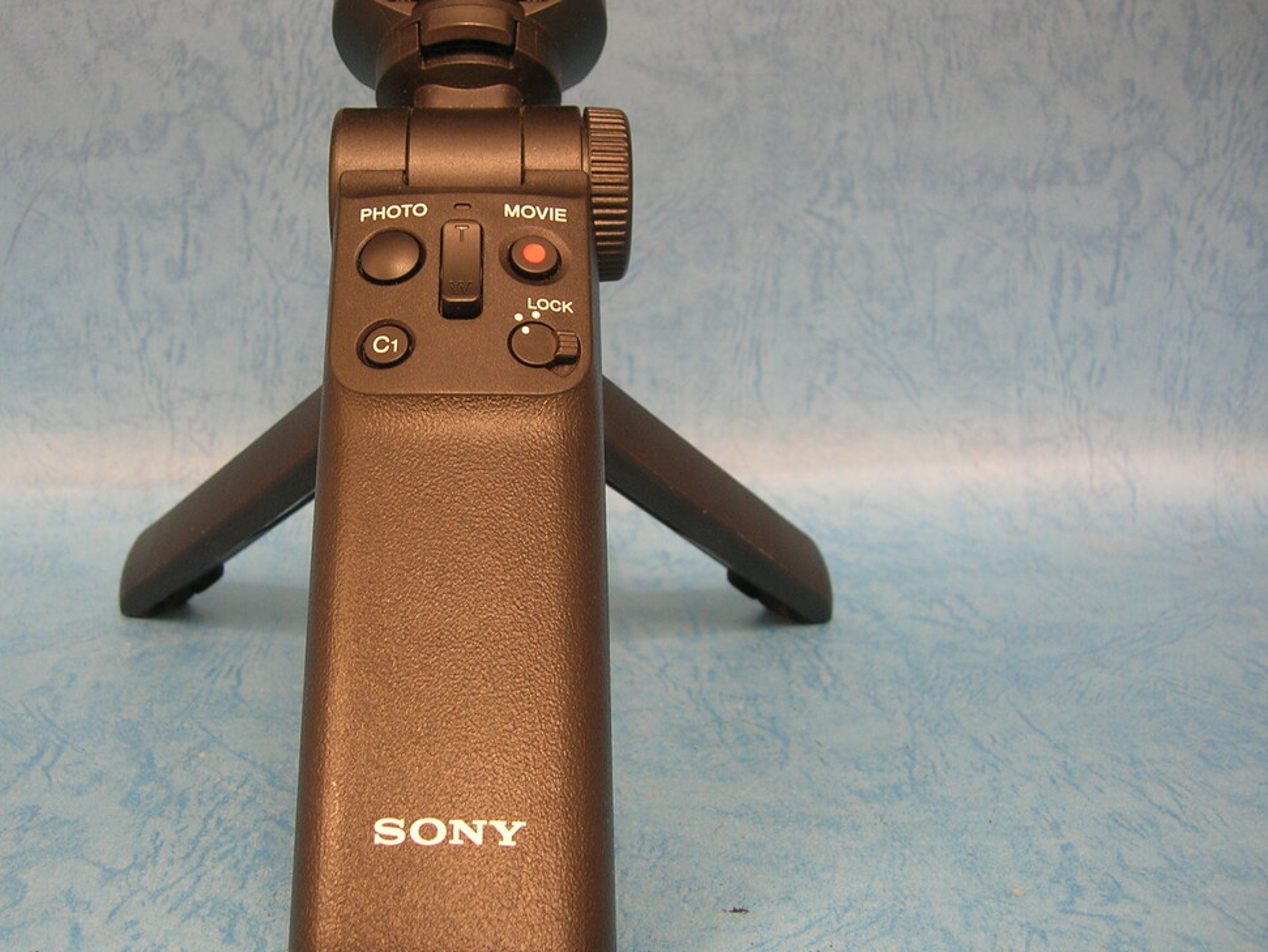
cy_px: 462
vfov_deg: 34.4
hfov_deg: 44.5
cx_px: 492
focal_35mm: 42
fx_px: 1539
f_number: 2.9
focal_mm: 5.7
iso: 50
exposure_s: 1/7.5
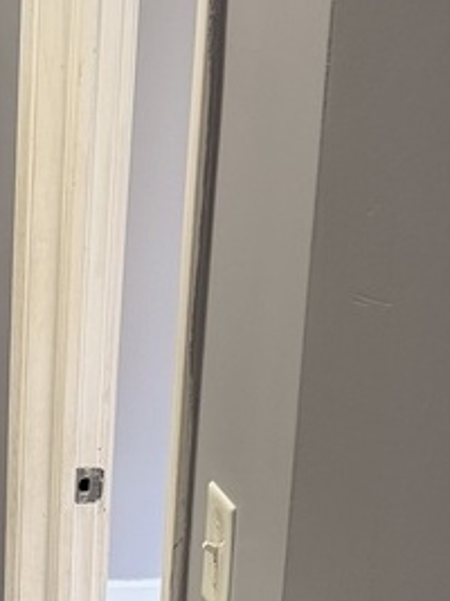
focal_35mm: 97
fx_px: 1683
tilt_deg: -19.1
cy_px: 470
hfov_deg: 14.4
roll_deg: +1.3
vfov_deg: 20.0
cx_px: -198
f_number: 1.78
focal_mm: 6.76
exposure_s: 1/60
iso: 200
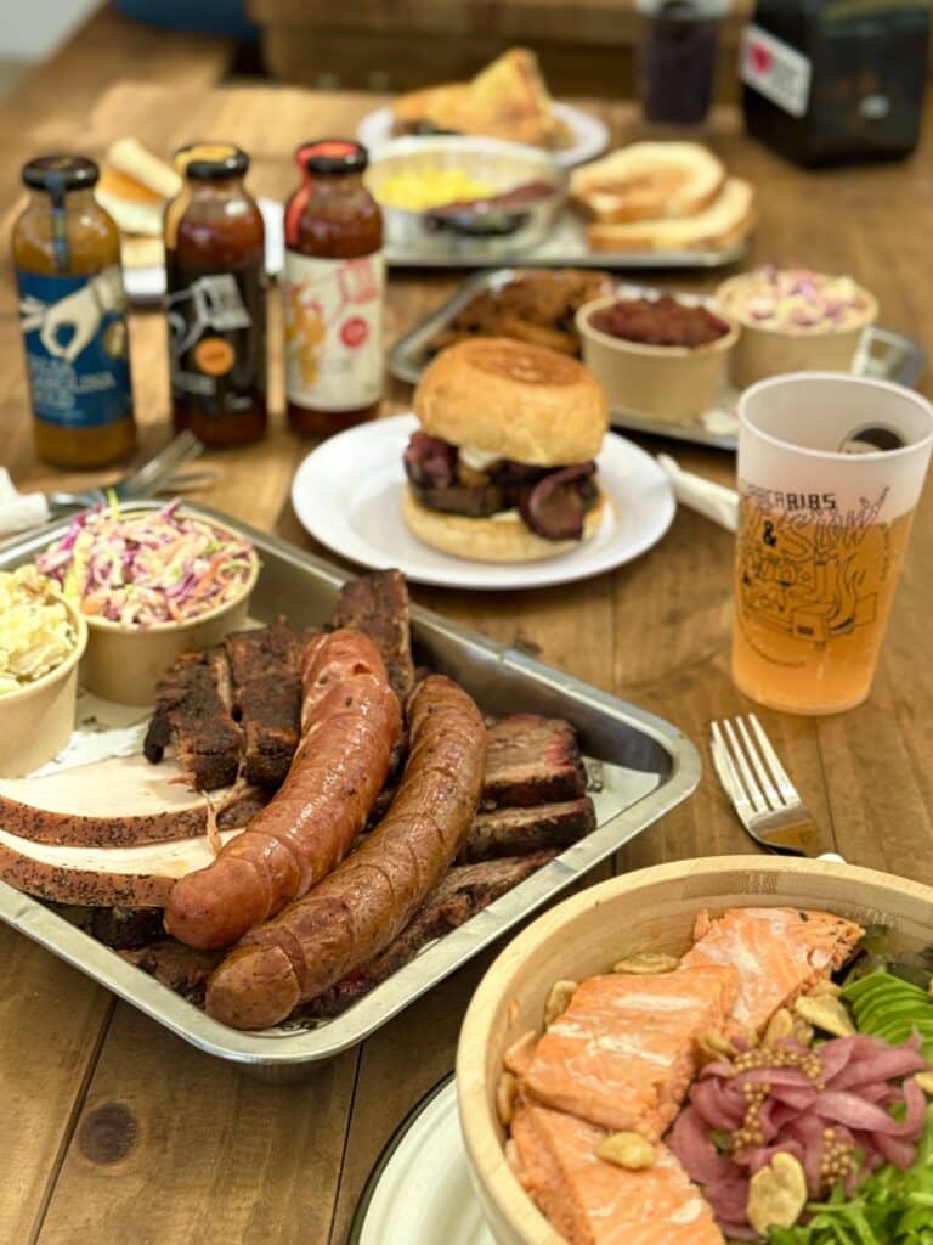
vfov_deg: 39.7
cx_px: 466
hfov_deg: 30.3
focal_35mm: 48
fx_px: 1725
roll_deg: +0.6
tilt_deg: -29.4
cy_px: 622
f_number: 1.78
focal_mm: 6.76
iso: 64
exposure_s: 1/601
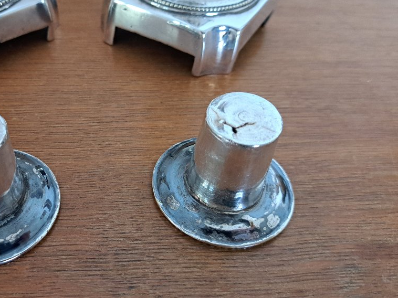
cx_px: 108
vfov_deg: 37.7
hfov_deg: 47.5
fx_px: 437
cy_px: 156
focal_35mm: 38
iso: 400
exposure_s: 1/50
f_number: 1.8
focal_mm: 5.23
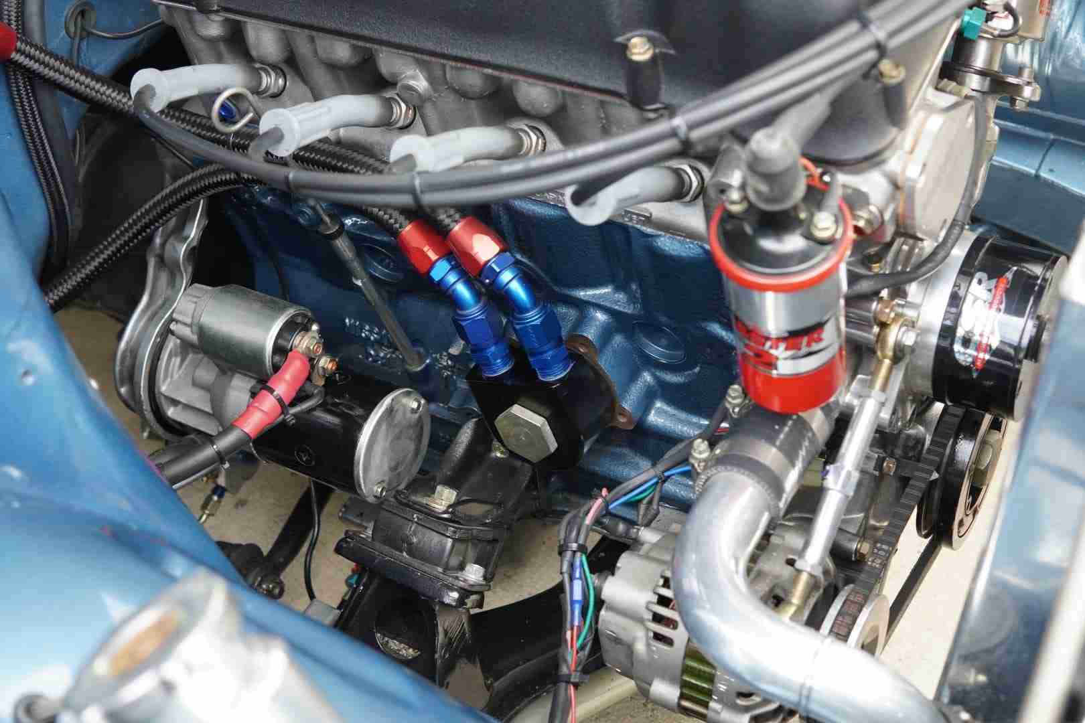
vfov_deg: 29.9
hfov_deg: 43.6
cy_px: 362
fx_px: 1356
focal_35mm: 45
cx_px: 542
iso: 1600
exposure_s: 1/160
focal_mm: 30
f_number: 4
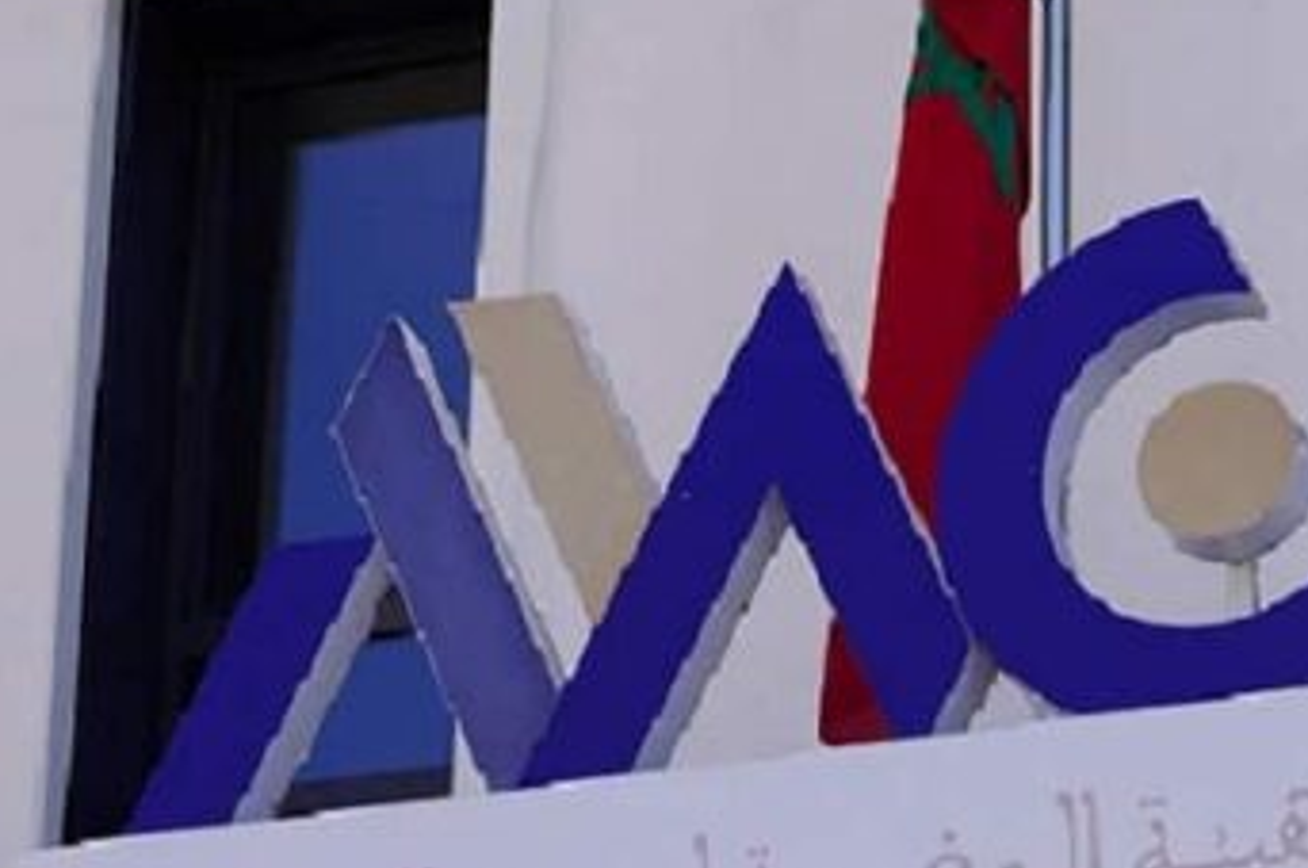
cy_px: 681
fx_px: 7583
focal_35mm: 209
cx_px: 906
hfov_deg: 9.8
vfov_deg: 6.5
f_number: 5
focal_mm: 93
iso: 100
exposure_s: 1/320
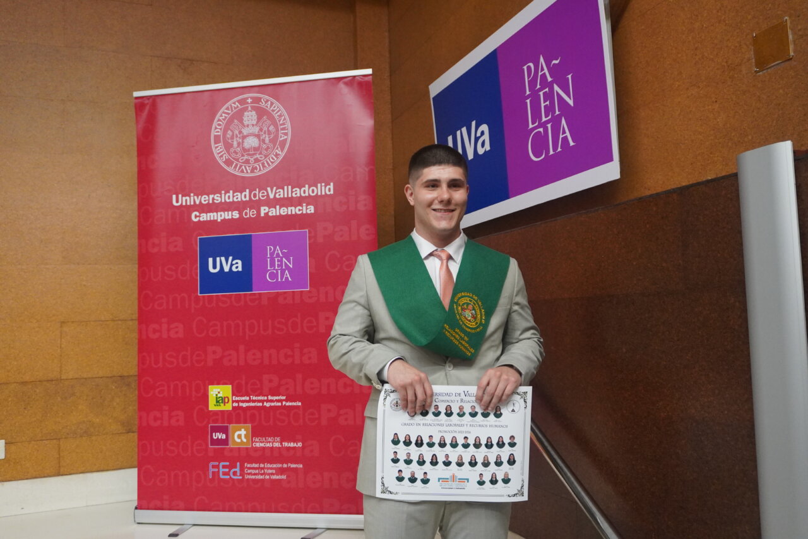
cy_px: 270
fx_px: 673
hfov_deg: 61.9
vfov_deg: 43.6
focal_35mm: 30
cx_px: 404
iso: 2500
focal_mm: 20
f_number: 4
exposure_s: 1/160
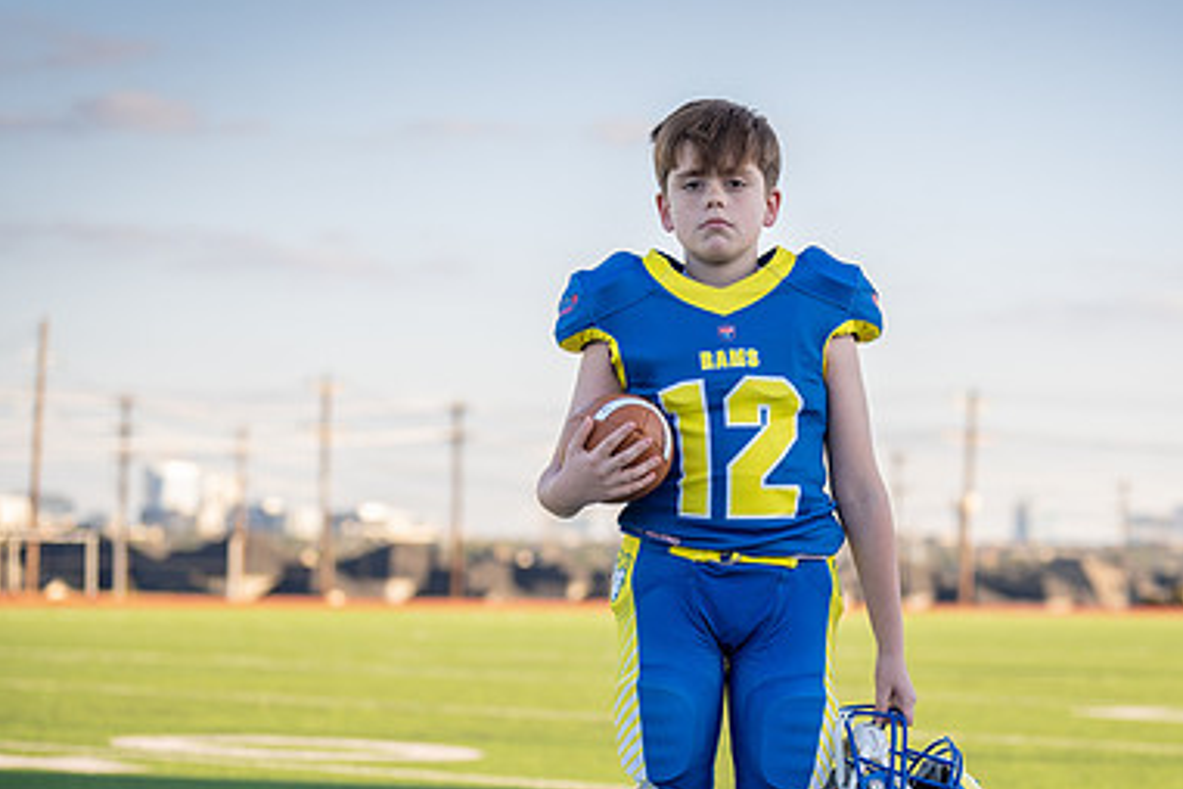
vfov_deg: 12.5
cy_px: 576
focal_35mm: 109
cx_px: 748
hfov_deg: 18.7
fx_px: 3582
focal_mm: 70
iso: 100
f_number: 2.8
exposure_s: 1/400
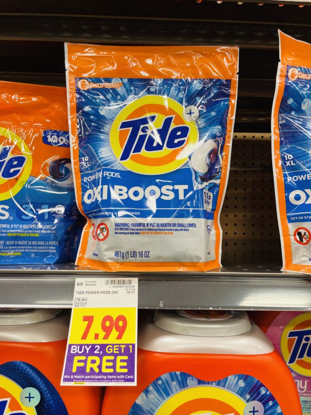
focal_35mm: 26
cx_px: 156
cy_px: 208
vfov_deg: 67.3
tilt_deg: +1.1
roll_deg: -0.4
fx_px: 311
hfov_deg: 53.1
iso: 64
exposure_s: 1/67
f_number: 1.6
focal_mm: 4.2
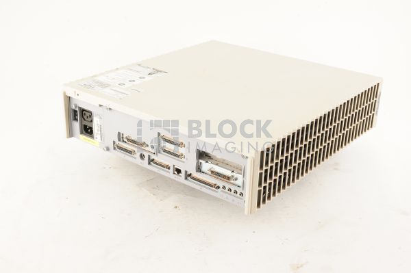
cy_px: 136
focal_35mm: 50
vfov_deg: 26.9
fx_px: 570
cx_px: 206
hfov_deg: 39.6
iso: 1600
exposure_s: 1/125
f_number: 10
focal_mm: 50
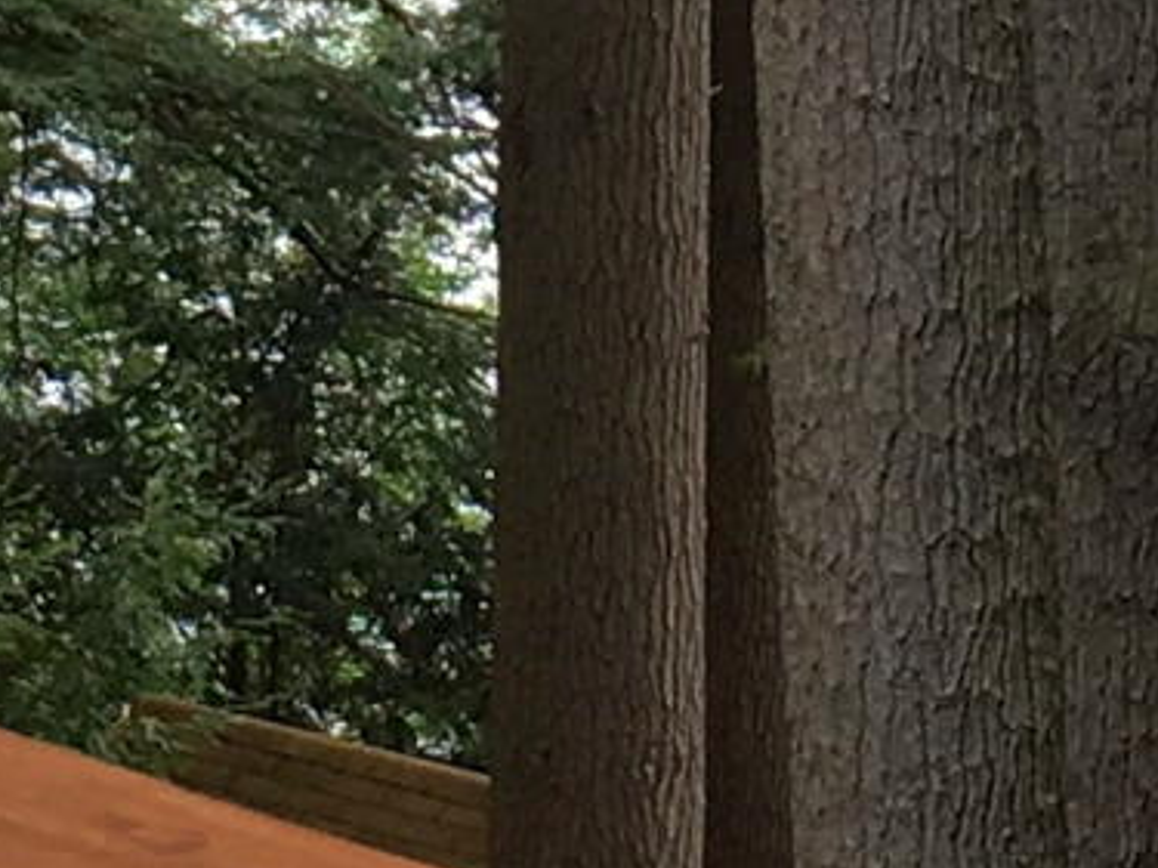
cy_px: -590
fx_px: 7759
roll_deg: +0.5
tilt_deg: -6.8
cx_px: 611
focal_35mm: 232
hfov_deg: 8.5
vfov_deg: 6.3
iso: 25
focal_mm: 4.15
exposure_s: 1/120
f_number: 2.2
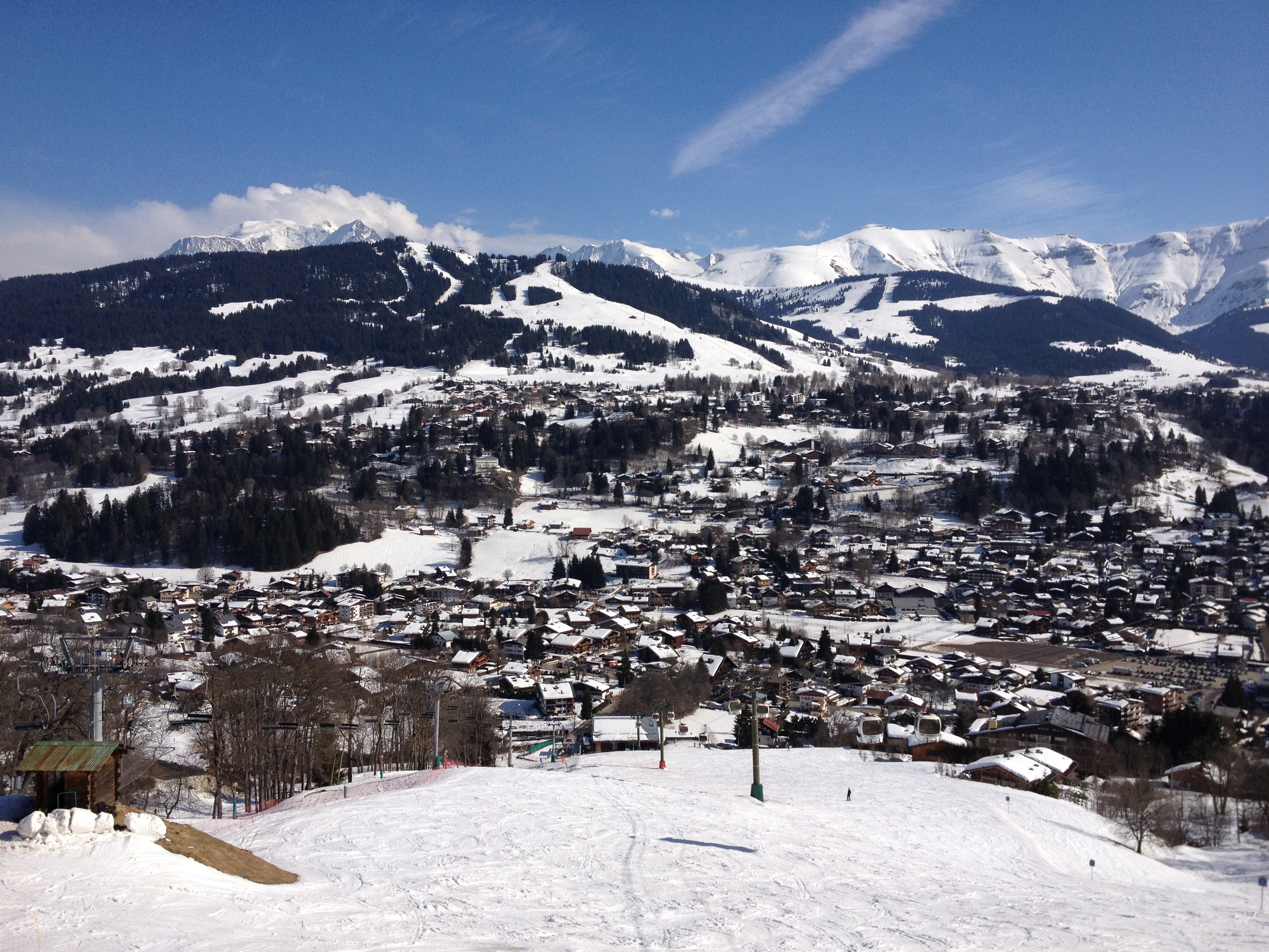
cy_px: 476
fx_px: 1283
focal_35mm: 35
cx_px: 634
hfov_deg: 52.6
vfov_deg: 40.7
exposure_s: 1/3690
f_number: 2.4
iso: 64
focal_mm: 4.28
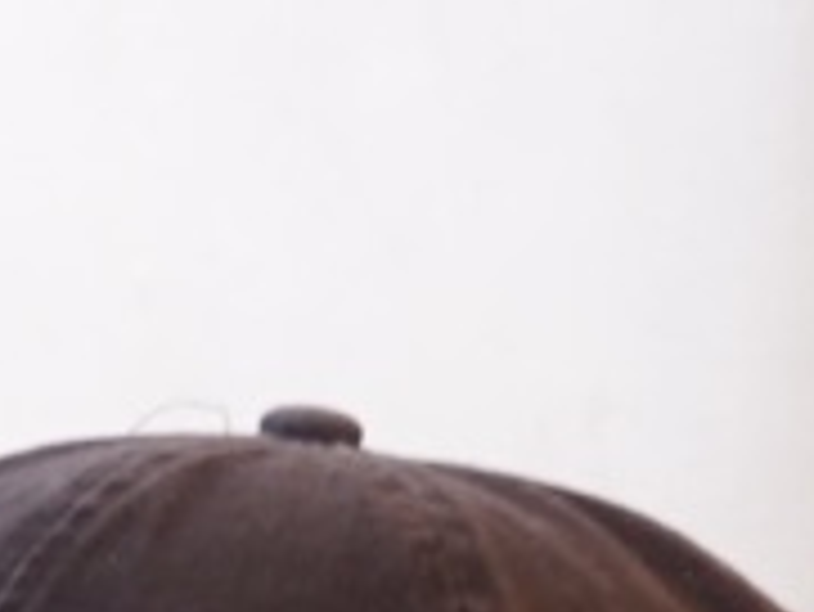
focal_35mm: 306
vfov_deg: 4.6
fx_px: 7200
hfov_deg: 6.3
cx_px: -598
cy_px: 2038
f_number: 3.2
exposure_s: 1/200
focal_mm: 24
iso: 100
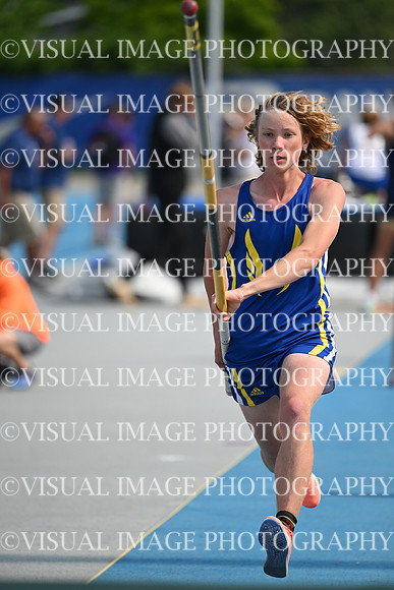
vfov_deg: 5.2
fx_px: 6562
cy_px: 295
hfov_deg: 3.4
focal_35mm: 400
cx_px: 197
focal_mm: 400
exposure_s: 1/4000
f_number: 4.5
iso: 500
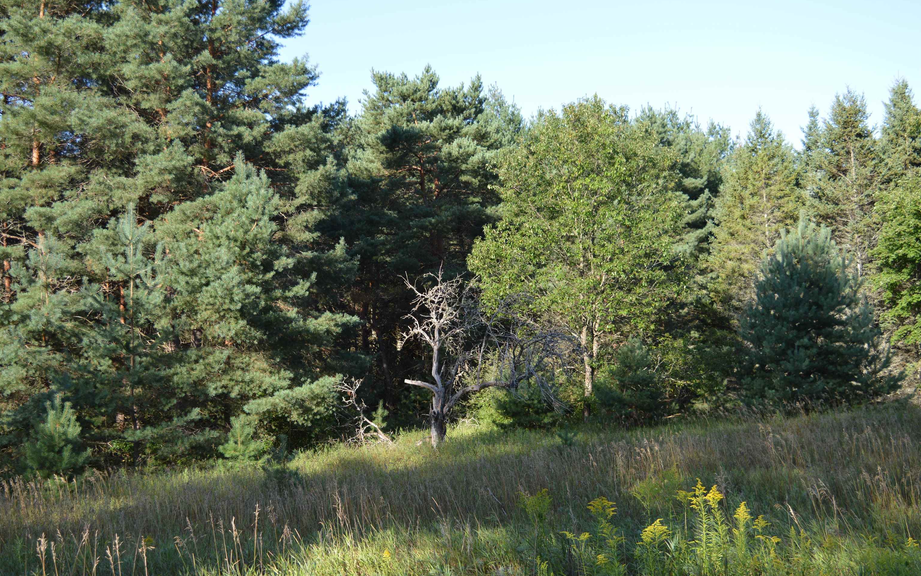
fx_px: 1117
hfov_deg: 44.8
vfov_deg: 28.9
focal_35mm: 45
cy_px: 277
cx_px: 462
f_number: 5.6
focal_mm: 29
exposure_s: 1/200
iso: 100
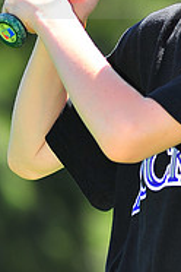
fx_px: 4238
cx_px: 222
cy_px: -28
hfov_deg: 2.4
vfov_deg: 3.7
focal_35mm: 562
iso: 200
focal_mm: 180
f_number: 5
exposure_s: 1/640
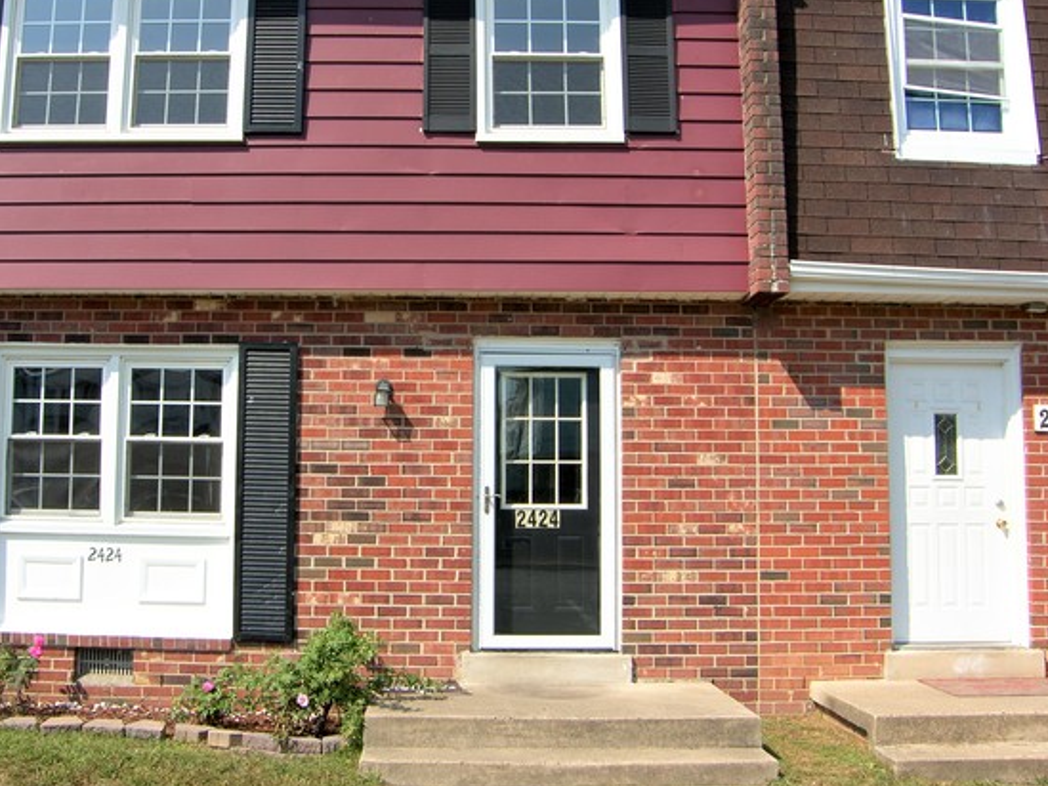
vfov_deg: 41.8
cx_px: 419
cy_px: 372
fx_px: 1030
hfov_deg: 53.6
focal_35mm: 34
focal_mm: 7.4
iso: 50
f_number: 7.1
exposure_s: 1/250
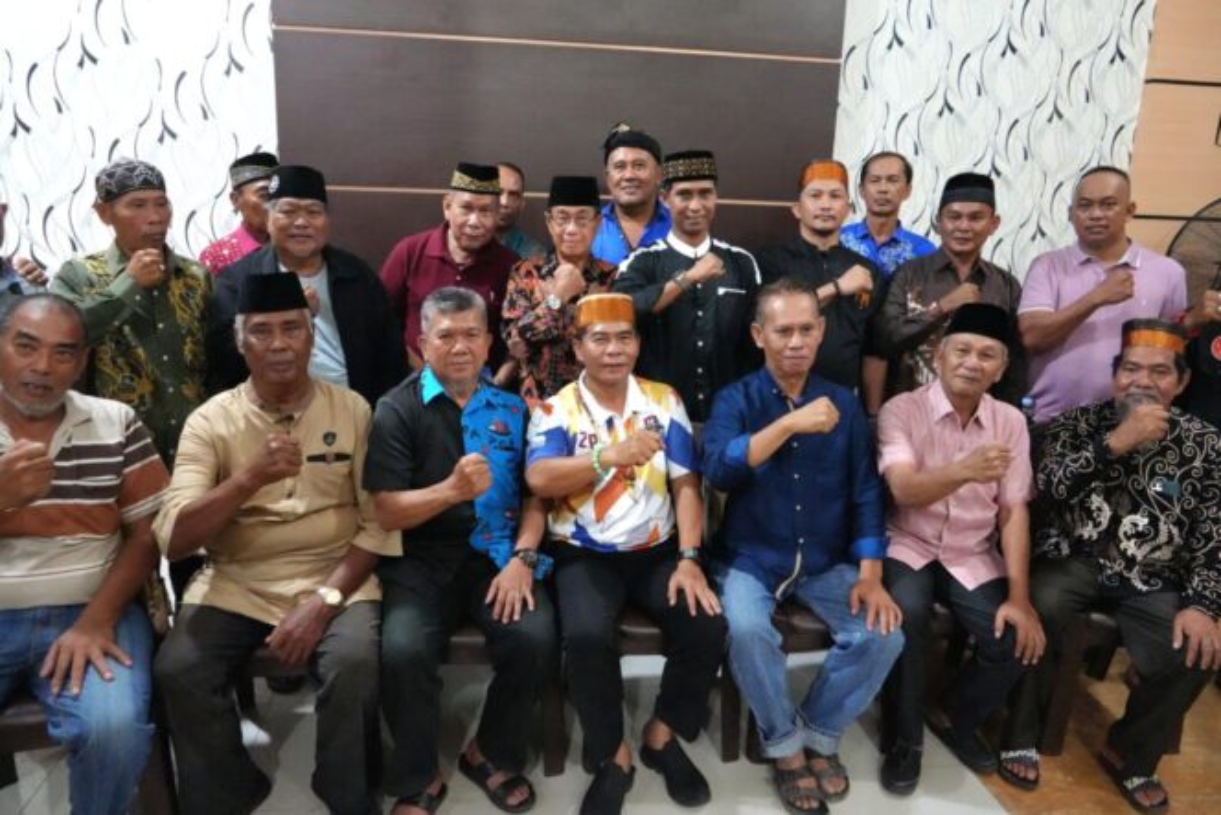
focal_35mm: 24
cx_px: 610
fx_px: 814
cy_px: 408
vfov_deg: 53.2
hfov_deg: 73.7
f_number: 6.3
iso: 16000
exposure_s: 1/100
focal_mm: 24
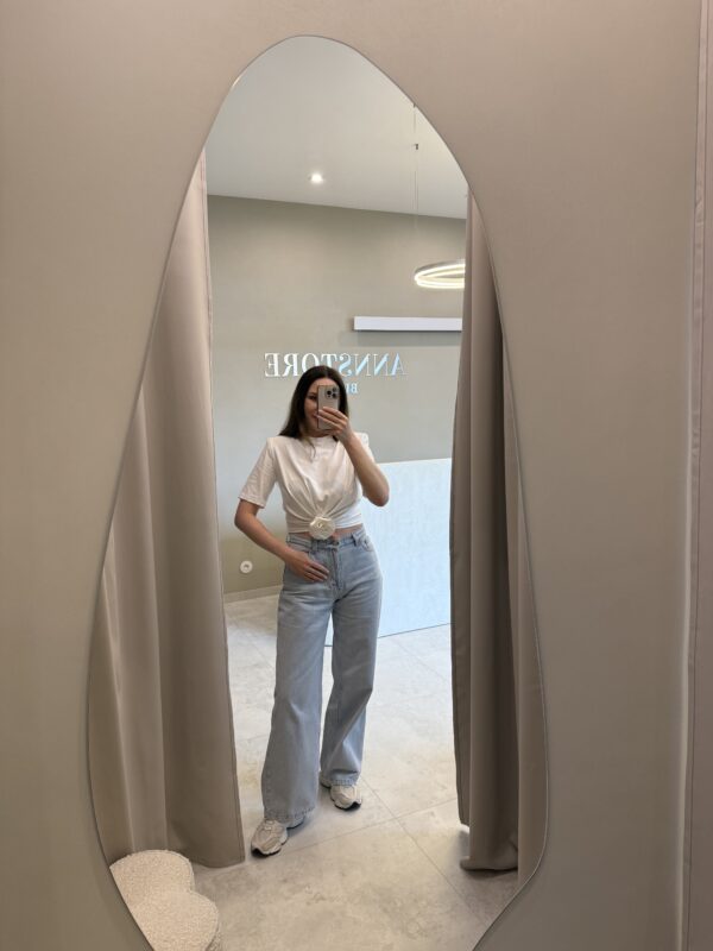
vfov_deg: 71.6
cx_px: 356
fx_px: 659
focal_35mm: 24
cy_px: 476
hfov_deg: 56.8
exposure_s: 1/100
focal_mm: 6.76
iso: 125
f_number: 1.78
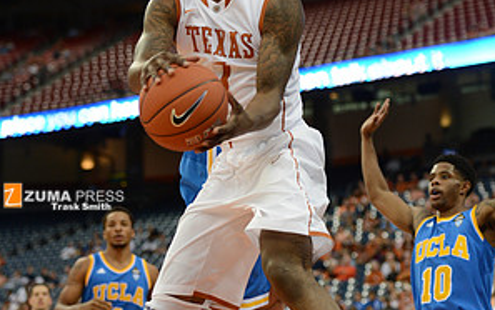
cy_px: 50
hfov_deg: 19.3
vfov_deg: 12.1
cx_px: 248
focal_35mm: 108
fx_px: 1458
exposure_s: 1/1250
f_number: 2.8
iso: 2000
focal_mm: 70
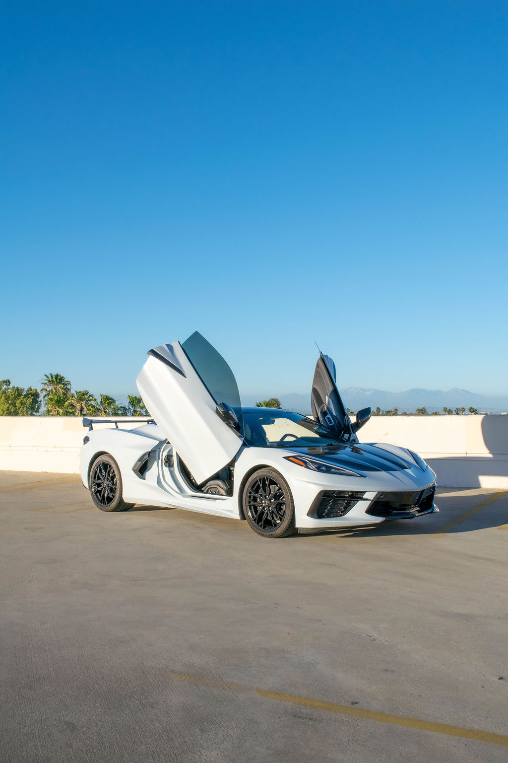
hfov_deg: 35.5
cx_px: 254
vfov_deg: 51.3
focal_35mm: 38
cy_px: 382
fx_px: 794
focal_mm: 25
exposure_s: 1/500
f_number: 10
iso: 200
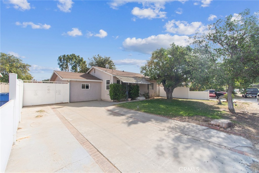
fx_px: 101
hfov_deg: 104.3
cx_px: 130
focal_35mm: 14
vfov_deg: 81.2
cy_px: 86
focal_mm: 14
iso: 100
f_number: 8
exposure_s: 1/60
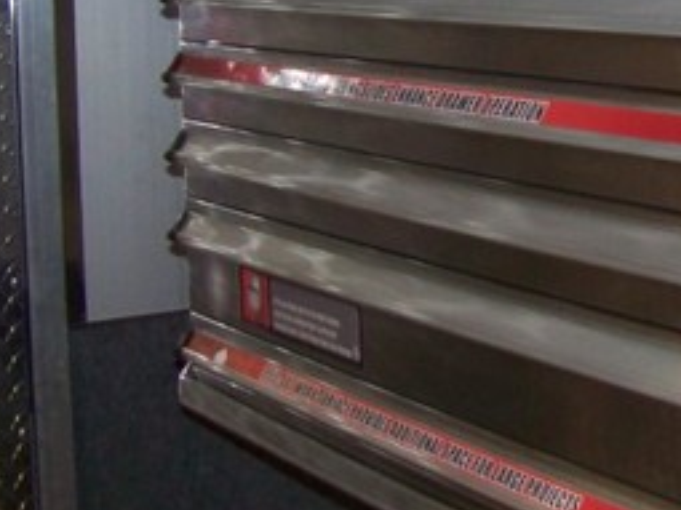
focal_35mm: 99
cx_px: 849
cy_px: 167
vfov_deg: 14.9
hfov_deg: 18.6
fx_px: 1947
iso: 200
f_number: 2.8
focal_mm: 5.85
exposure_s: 1/30
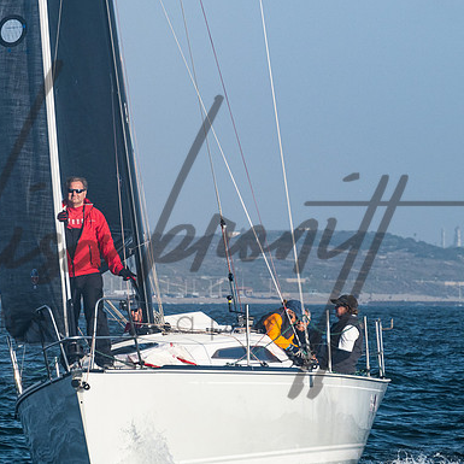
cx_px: 99
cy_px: 104
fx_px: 6021
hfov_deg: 4.4
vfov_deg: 4.4
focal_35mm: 397
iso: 400
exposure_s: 1/1000
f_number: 8
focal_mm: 200
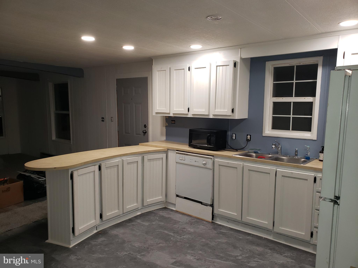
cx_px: 179
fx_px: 269
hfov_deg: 67.3
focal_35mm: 26
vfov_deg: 53.1
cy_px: 134
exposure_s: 1/30
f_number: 2.4
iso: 80
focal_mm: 4.3
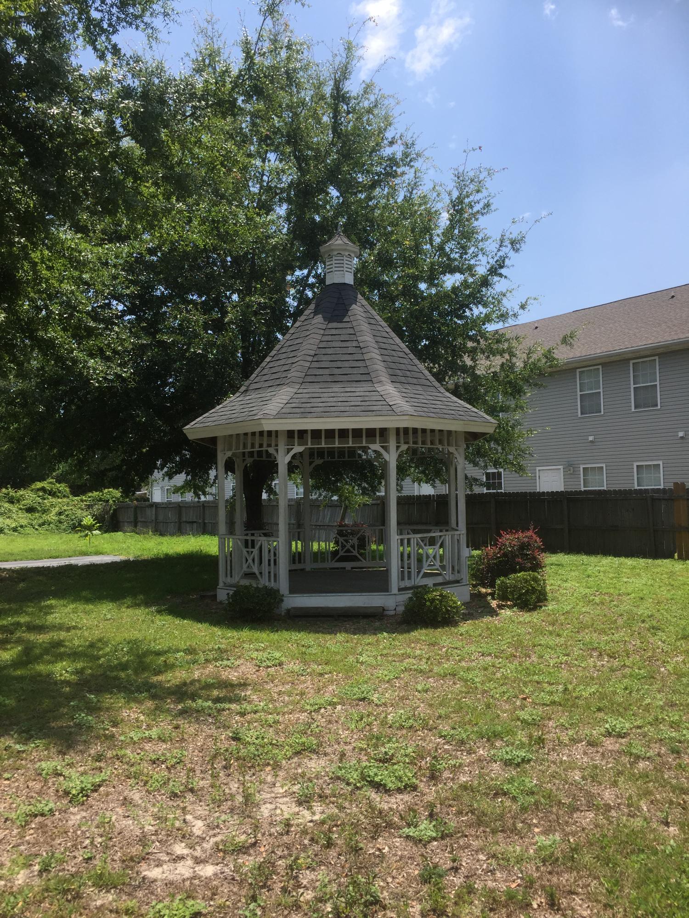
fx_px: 770
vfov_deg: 61.7
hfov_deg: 48.2
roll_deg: +1.0
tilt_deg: +3.3
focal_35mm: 29
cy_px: 459
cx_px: 344
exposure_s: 1/1883
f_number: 2.2
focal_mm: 4.15
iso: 32
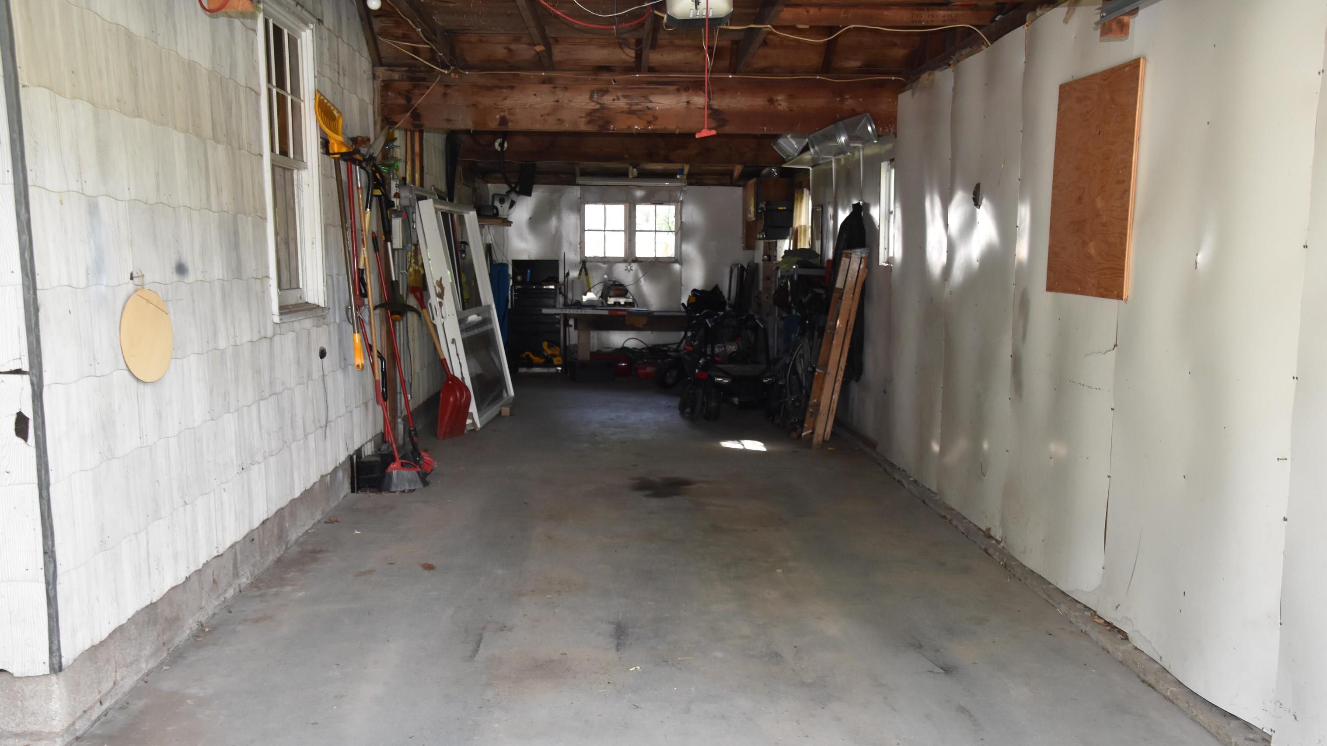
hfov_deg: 56.6
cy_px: 430
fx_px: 1232
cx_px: 669
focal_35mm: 35
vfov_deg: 33.7
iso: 800
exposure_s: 1/125
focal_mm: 22
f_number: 5.6
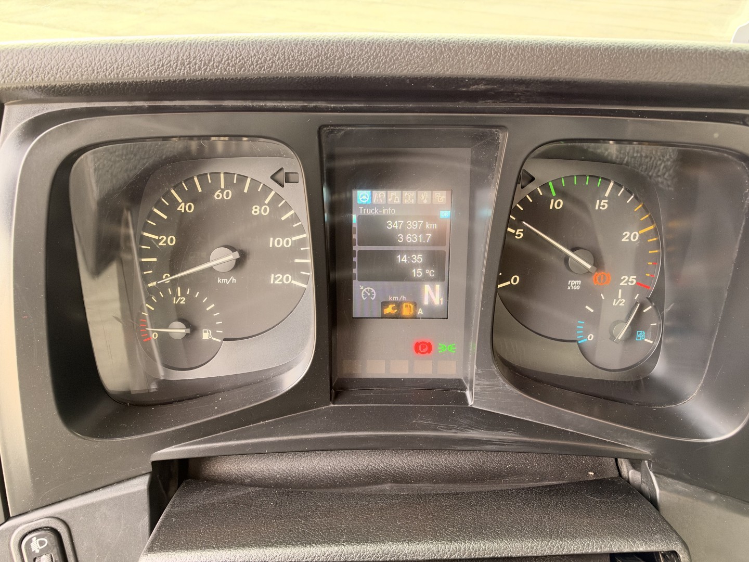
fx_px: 519
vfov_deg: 56.8
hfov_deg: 71.6
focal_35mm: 24
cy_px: 281
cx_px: 374
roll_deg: +0.1
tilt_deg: -37.4
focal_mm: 6.93
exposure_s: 1/40
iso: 800
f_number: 4
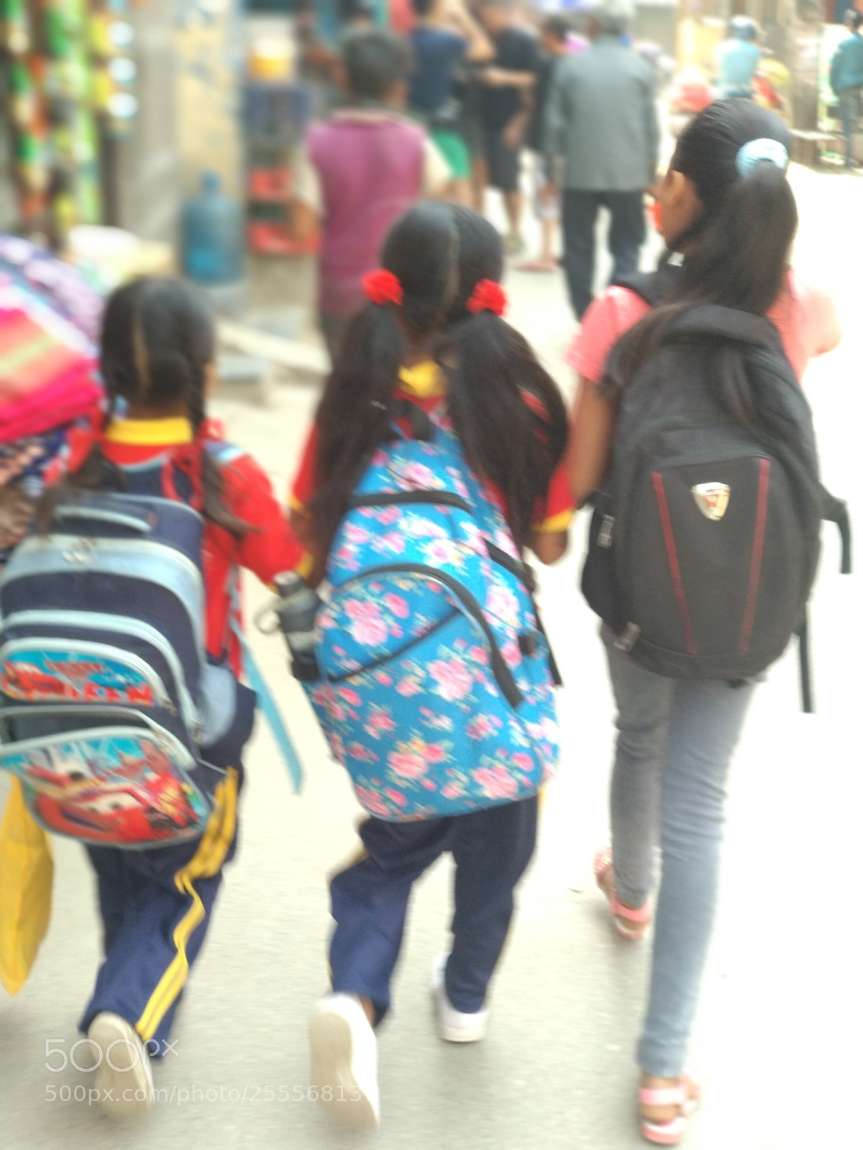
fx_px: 1729
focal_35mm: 52
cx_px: 432
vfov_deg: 36.8
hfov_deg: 28.0
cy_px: 575
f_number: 2.6
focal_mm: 5.99
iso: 320
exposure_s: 1/100
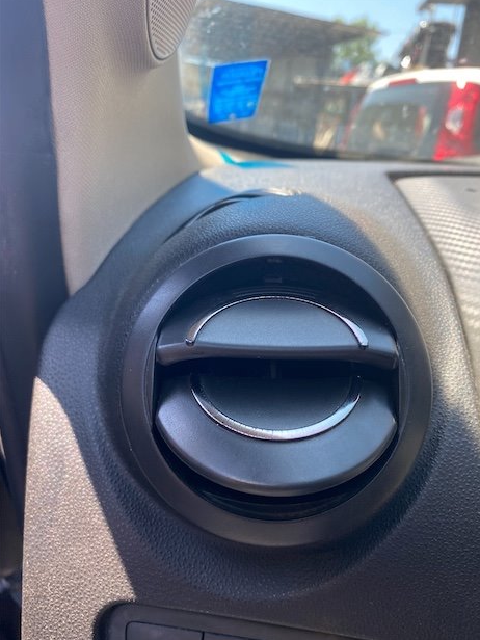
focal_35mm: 27
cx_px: 248
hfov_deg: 51.3
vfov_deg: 65.3
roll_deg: -5.2
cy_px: 326
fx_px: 499
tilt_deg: -18.9
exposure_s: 1/156
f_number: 1.8
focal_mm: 4.25
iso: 32
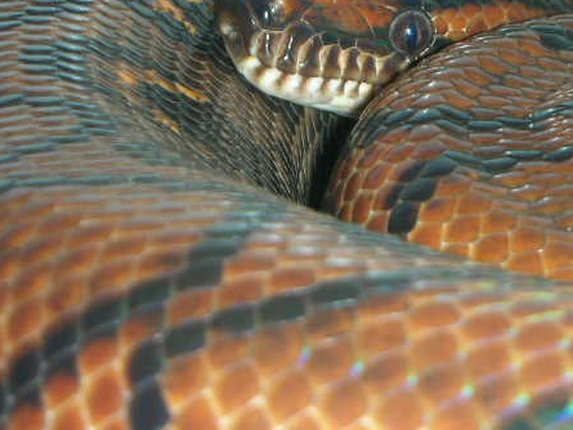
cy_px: 201
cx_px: 399
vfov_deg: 9.8
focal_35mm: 151
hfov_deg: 13.0
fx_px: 2500
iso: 50
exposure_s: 1/120
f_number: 5.4
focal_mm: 17.4
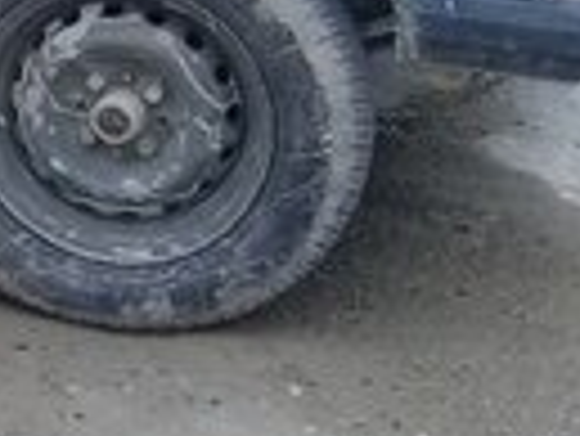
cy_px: -110
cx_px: -553
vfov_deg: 9.2
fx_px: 2667
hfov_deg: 11.3
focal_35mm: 159
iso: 50
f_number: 2.2
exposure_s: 1/198
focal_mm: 3.3
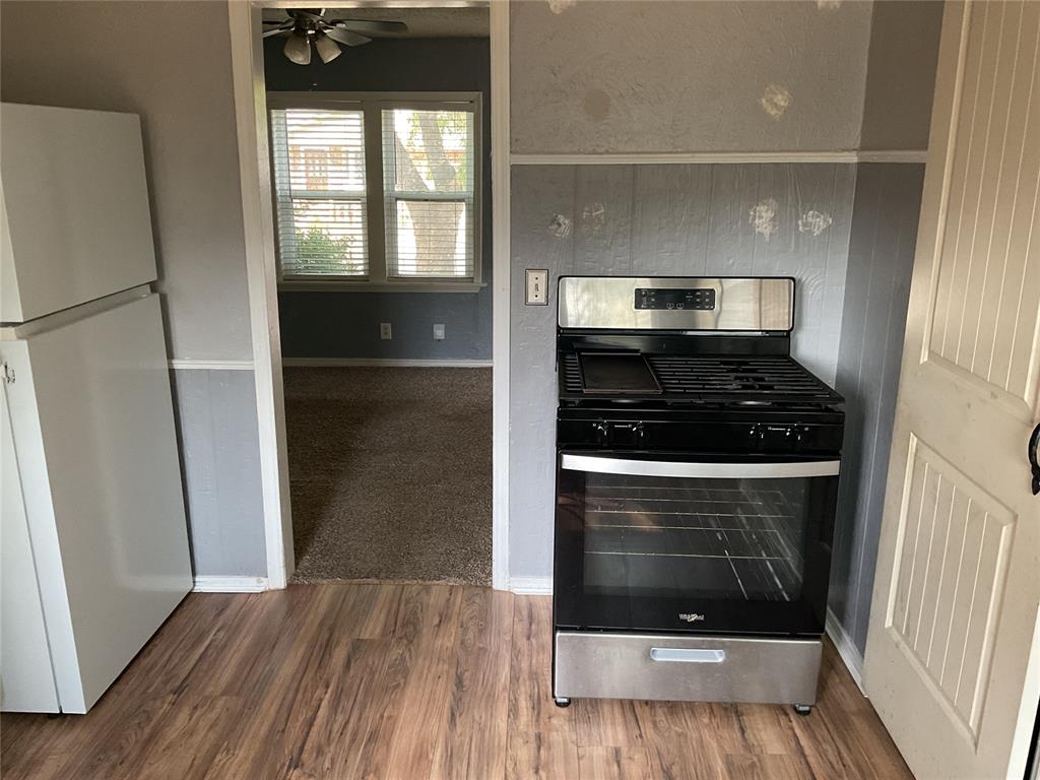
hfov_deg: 61.7
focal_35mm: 29
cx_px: 520
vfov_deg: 48.2
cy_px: 390
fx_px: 871
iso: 125
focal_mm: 3
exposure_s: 1/60
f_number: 1.8
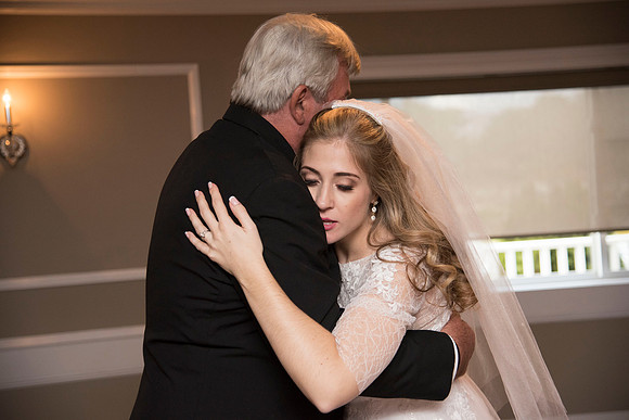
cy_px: 210
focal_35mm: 62
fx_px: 1083
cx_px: 314
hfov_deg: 32.4
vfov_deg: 21.9
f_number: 4
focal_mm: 62
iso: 2000
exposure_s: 1/200
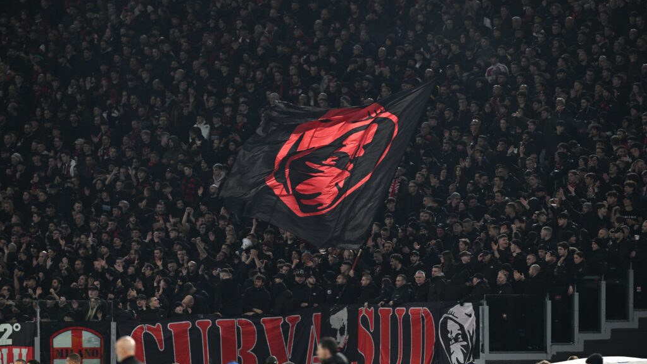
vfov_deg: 2.9
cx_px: 324
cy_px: 190
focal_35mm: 420
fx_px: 7206
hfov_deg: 5.1
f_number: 4
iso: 2500
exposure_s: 1/1250
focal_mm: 400
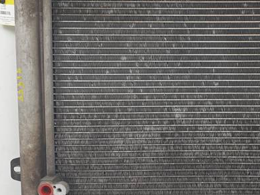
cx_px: 217
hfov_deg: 29.4
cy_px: 75
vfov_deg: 22.9
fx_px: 481
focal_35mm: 64
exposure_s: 1/167
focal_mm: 4.3
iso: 50
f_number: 2.4
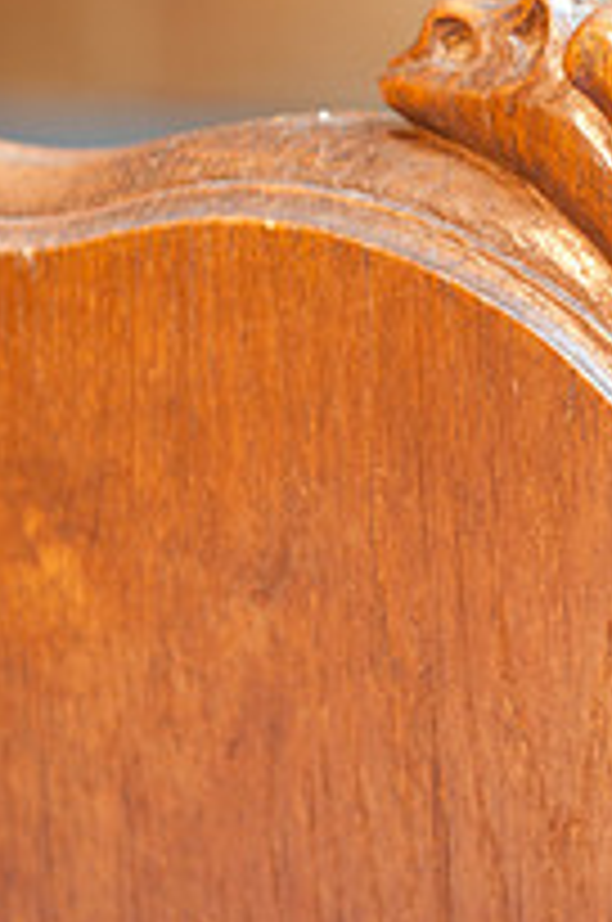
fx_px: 3940
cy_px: 265
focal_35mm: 154
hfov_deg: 8.8
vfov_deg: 13.3
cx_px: 659
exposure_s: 1/40
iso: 1000
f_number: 4
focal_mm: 70
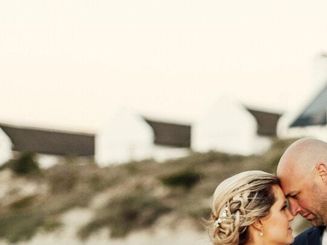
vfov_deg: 9.9
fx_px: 1350
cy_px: 402
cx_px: 265
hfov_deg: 13.7
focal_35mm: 143
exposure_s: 1/320
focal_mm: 50
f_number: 2
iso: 400
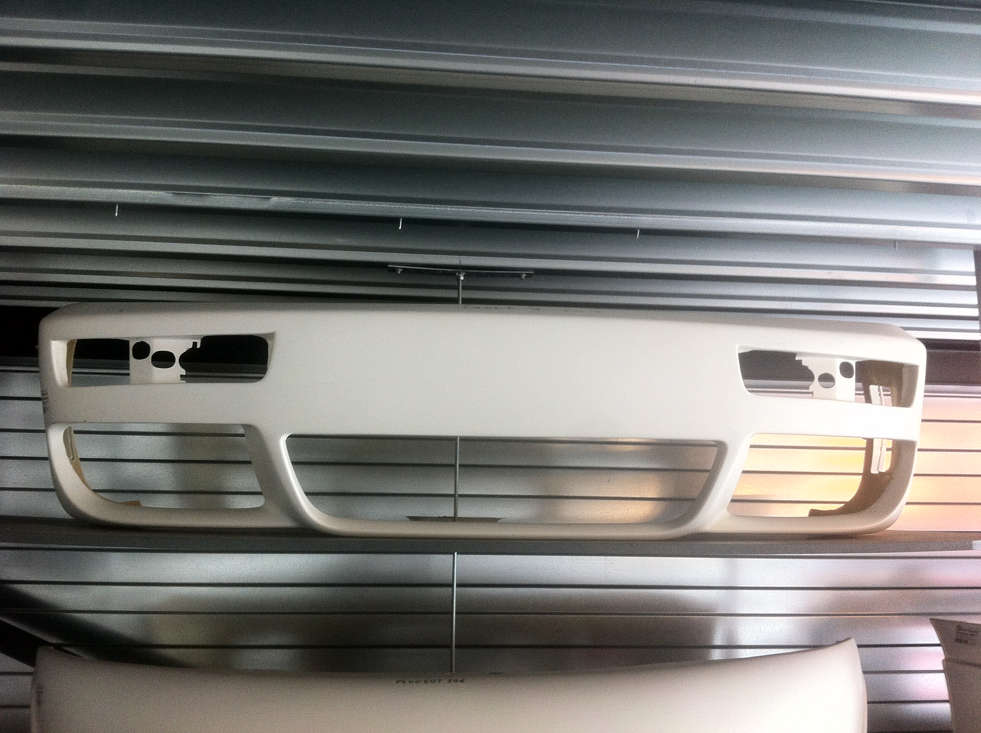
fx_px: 990
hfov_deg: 52.7
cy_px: 366
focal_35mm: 35
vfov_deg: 40.6
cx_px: 490
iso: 125
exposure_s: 1/15
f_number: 2.8
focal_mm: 3.85
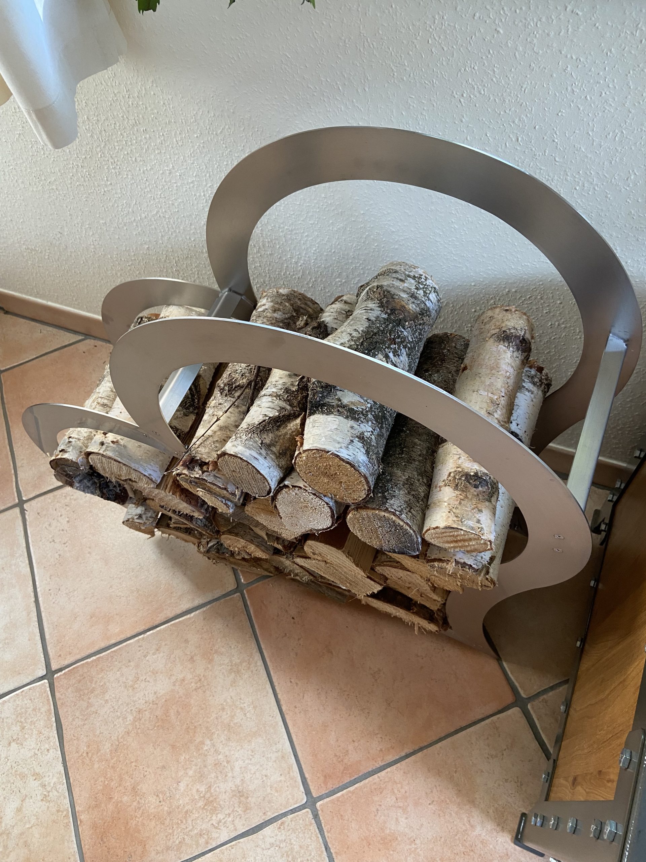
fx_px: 647
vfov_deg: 67.3
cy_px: 431
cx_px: 323
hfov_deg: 53.1
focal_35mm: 26
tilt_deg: -59.4
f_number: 1.8
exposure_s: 1/62
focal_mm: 4.25
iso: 125
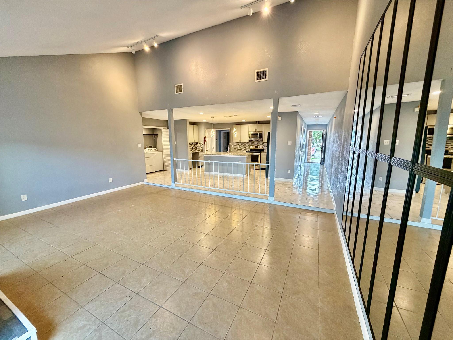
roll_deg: +0.2
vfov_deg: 85.7
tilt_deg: -9.3
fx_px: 183
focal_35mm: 14
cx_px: 226
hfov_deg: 102.1
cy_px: 170
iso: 320
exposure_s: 1/60
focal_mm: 2.22
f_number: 2.2
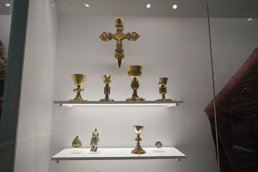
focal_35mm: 24
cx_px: 129
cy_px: 86
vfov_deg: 53.1
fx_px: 172
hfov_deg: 73.7
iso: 3200
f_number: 7.1
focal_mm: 24
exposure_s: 1/80
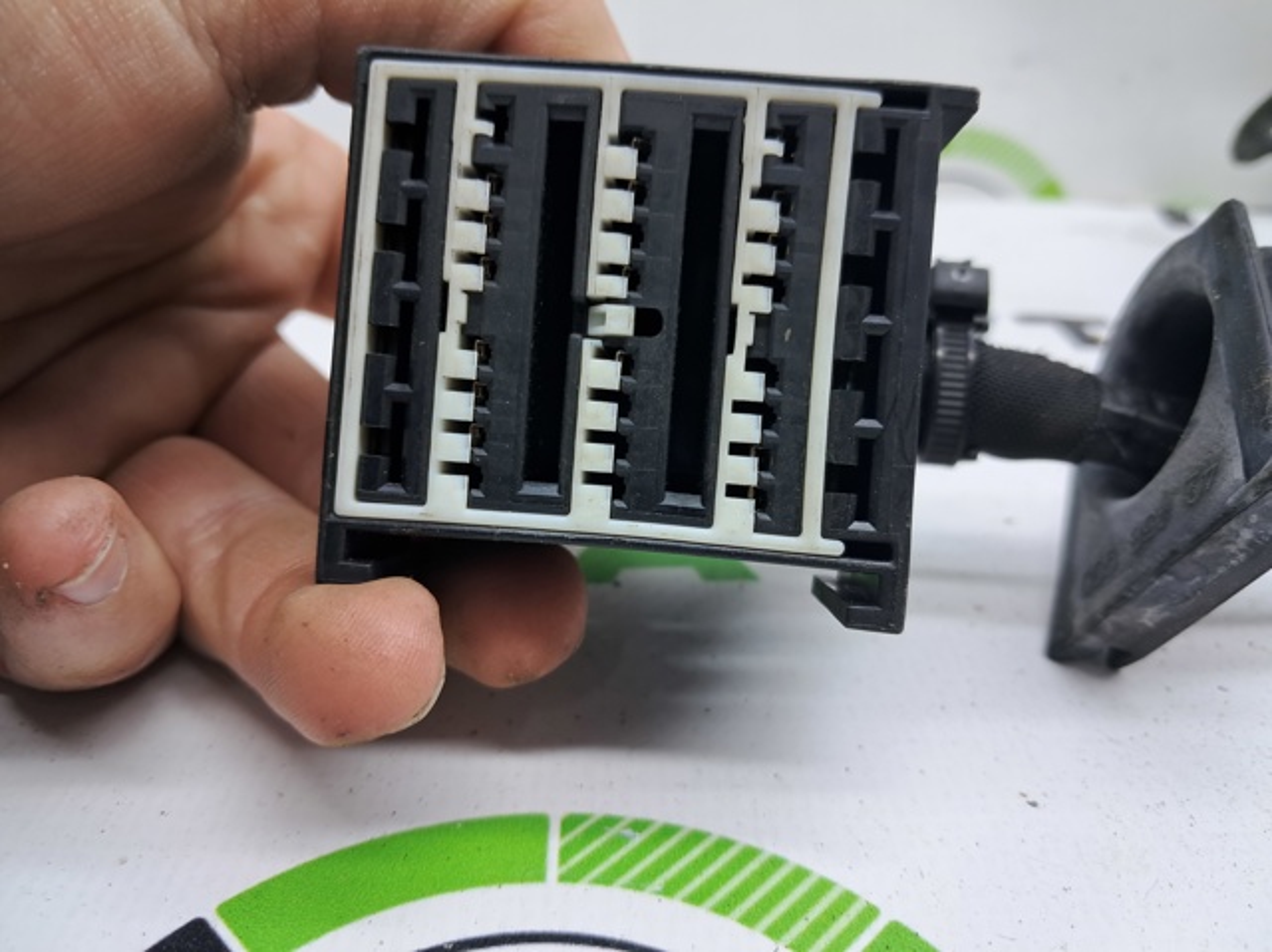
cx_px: 636
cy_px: 476
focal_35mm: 27
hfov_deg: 65.4
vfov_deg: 51.3
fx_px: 991
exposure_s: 1/50
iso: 50
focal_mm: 4
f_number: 1.8
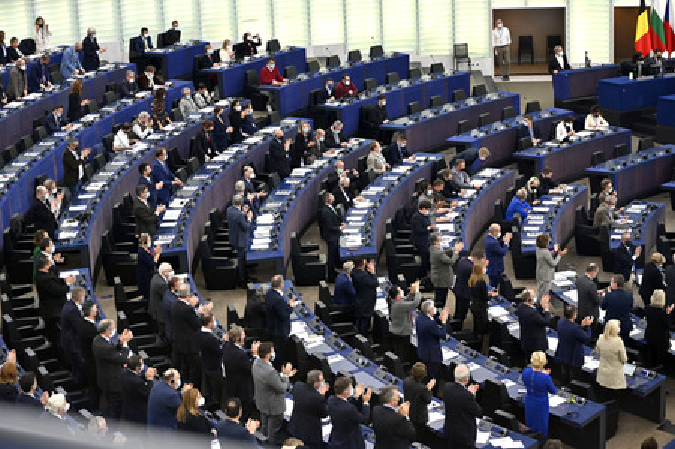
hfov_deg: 25.4
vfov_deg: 17.0
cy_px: 224
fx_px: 1499
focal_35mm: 80
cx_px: 338
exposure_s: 1/500
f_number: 2.8
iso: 1250
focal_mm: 80
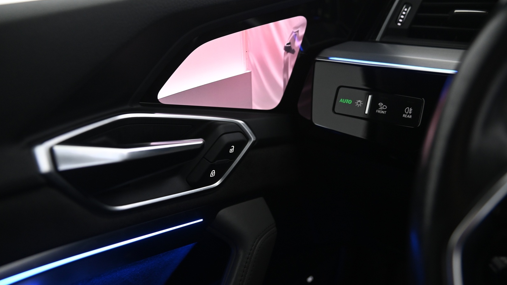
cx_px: 253
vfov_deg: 35.6
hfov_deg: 59.5
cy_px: 125
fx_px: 444
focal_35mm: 33
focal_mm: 31
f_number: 4
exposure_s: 1/20
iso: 2000
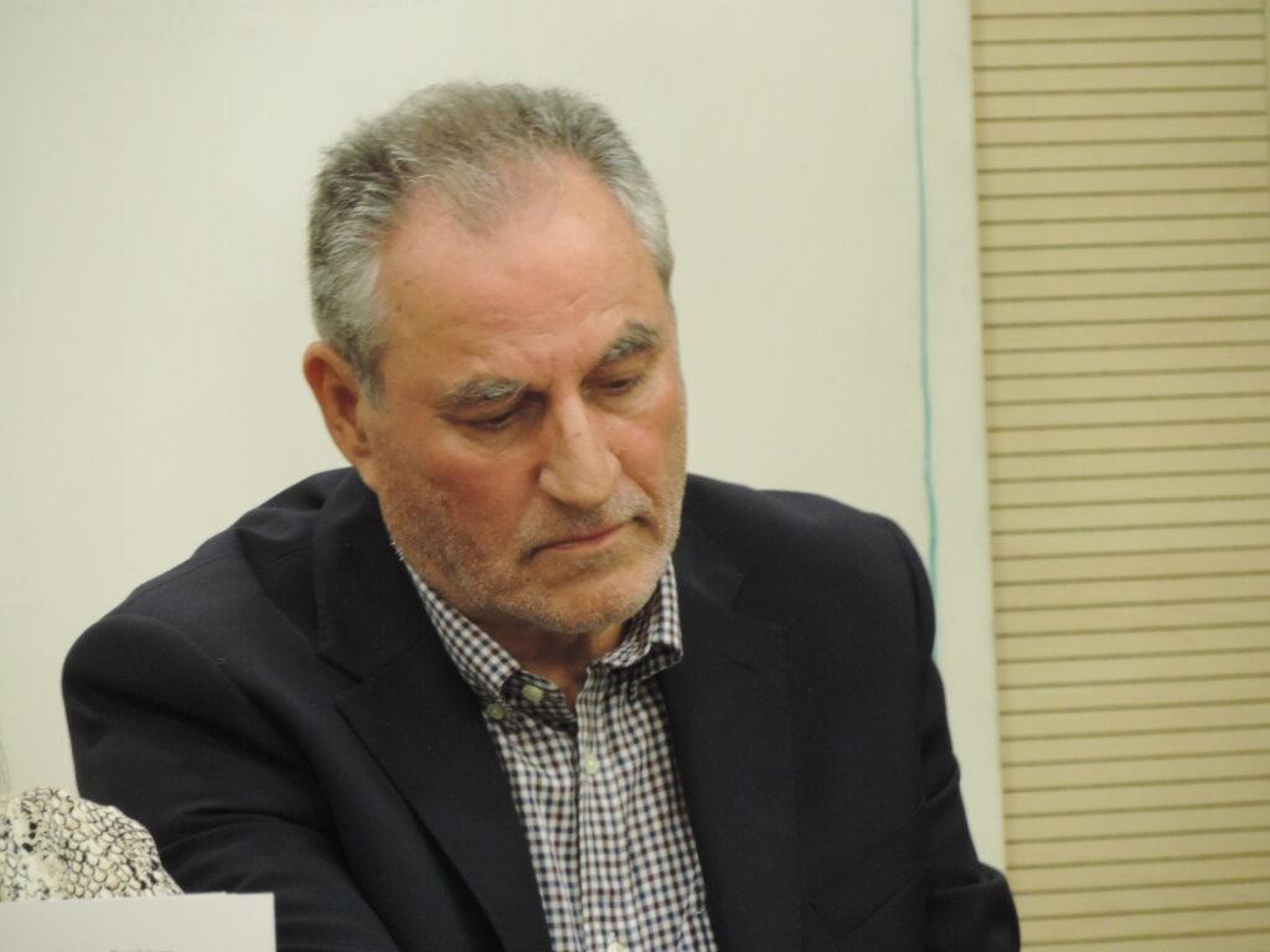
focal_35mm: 500
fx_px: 18344
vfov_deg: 3.0
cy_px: 476
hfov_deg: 4.0
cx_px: 635
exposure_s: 1/20
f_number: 4.9
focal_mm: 89.1
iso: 800
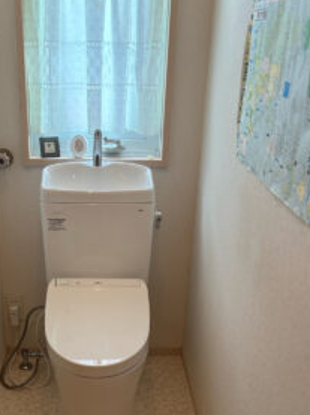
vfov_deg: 38.7
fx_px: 563
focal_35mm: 47
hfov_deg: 30.6
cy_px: 343
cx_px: 104
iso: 125
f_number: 1.6
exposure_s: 1/100
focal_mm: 5.96
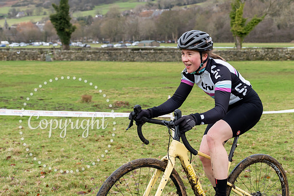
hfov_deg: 30.1
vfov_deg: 20.5
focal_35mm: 66
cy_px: 67
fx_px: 542
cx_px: 202
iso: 400
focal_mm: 35
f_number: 3.5
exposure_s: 1/640
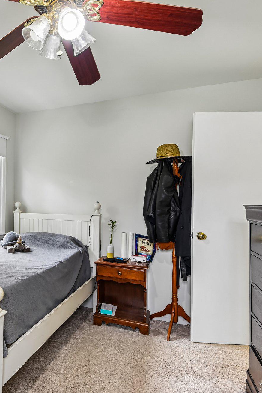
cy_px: 204
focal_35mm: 25
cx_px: 37
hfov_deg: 47.2
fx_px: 273
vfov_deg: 71.5
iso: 400
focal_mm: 16
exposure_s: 1/8
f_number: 8
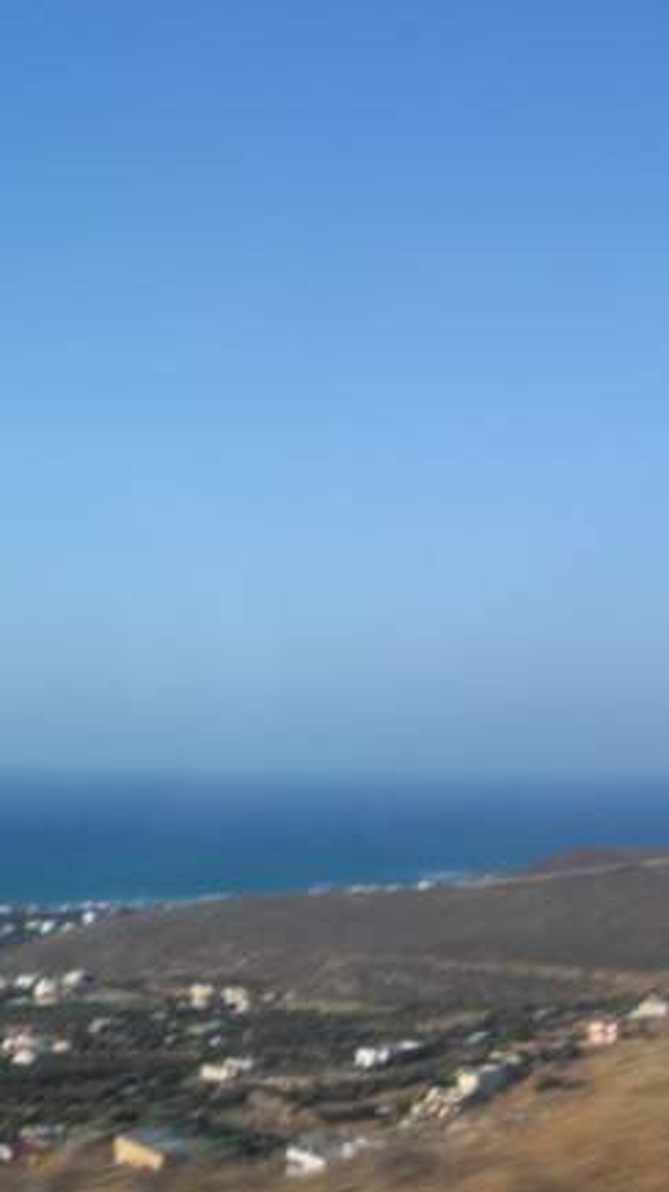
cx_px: -22
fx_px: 1832
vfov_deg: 36.0
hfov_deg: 20.0
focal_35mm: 58
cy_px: 636
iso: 50
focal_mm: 6.3
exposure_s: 1/100
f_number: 2.8
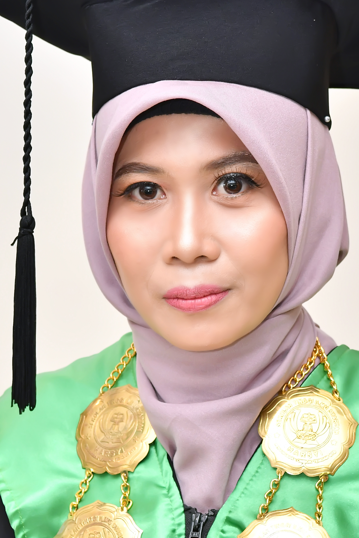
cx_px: 216
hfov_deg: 9.3
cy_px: 333
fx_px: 2213
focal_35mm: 148
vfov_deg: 13.9
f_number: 5
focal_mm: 55
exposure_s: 1/80
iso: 800
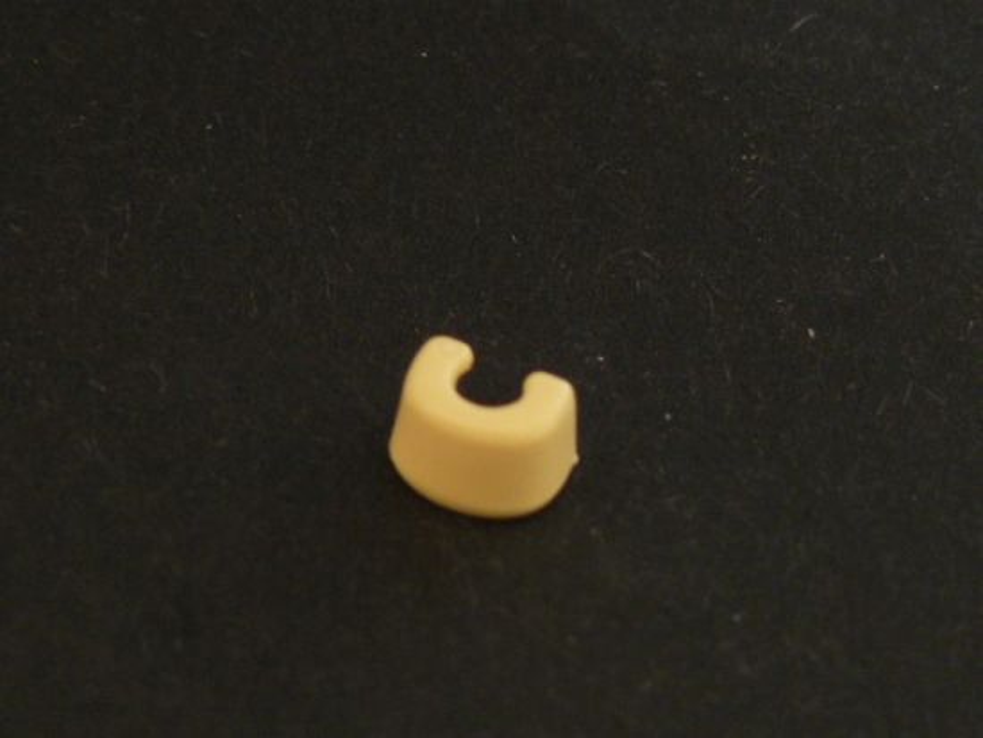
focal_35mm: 116
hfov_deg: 17.0
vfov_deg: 12.8
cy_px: 369
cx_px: 492
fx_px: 3296
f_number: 3.2
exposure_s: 1
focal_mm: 12.9
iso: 200
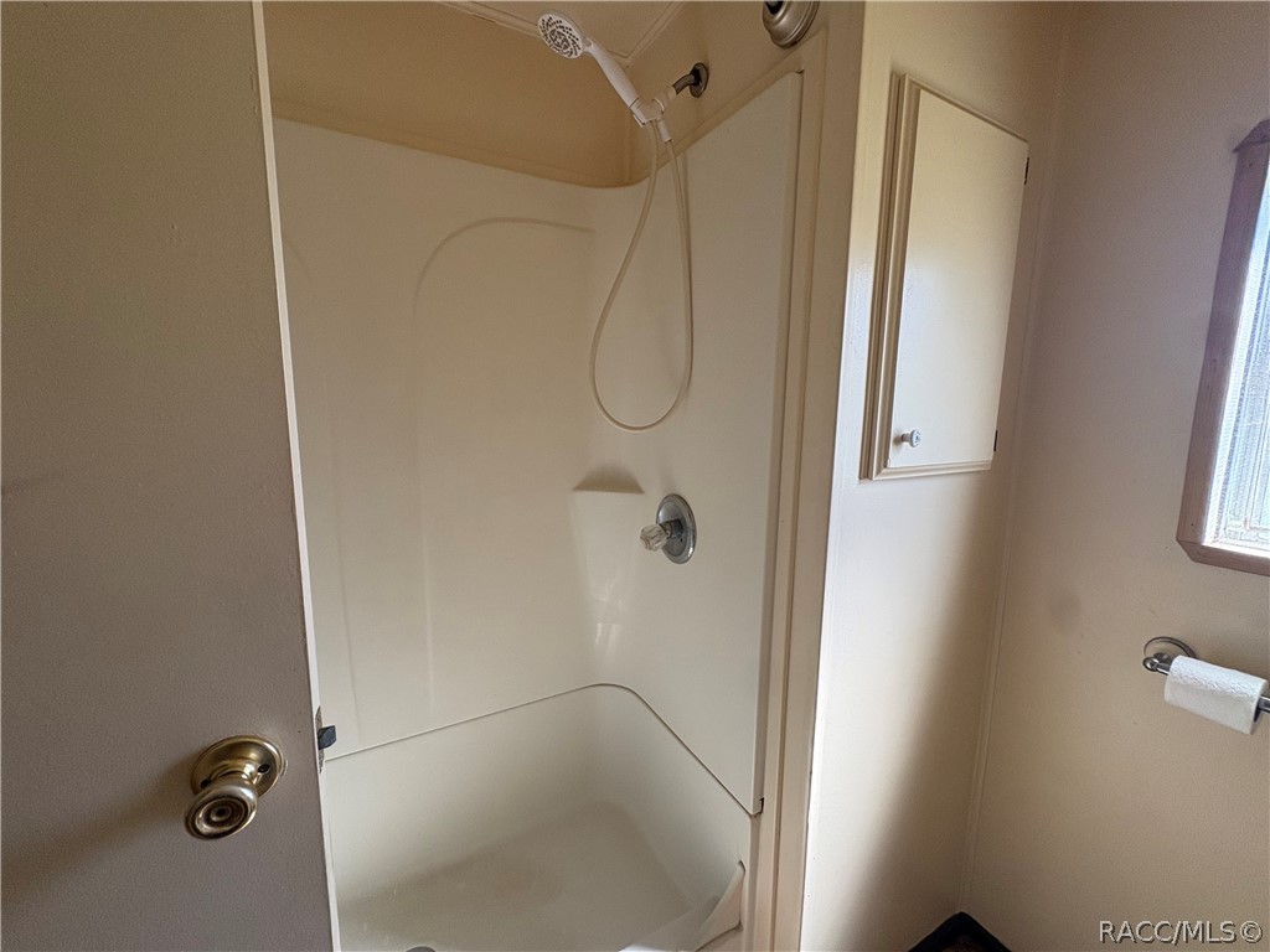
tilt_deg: -10.1
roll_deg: -0.2
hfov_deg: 102.1
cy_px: 476
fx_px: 514
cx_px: 635
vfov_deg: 85.7
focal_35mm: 14
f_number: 2.2
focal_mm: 2.22
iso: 160
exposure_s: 1/99
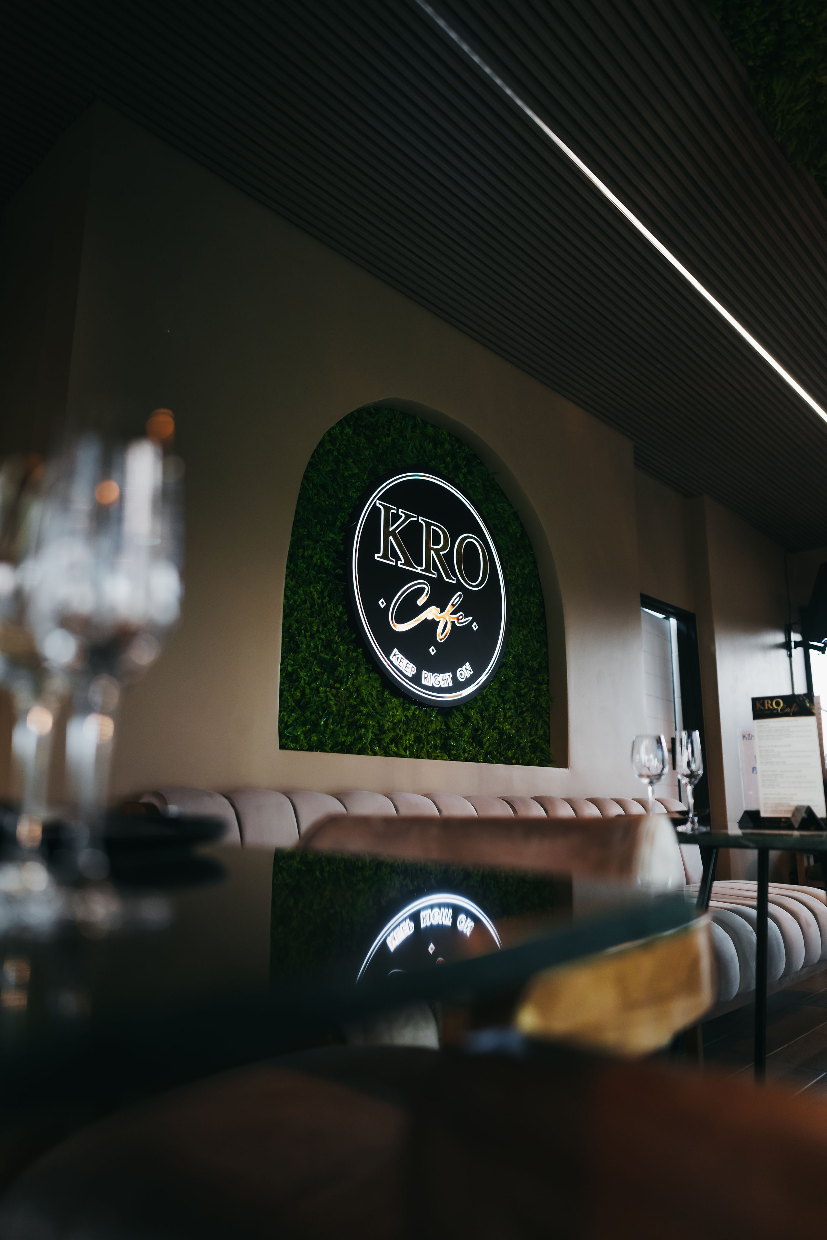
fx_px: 827
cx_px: 414
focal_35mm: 24
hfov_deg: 53.1
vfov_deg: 73.7
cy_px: 620
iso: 1000
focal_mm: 24
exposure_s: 1/400
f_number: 1.4
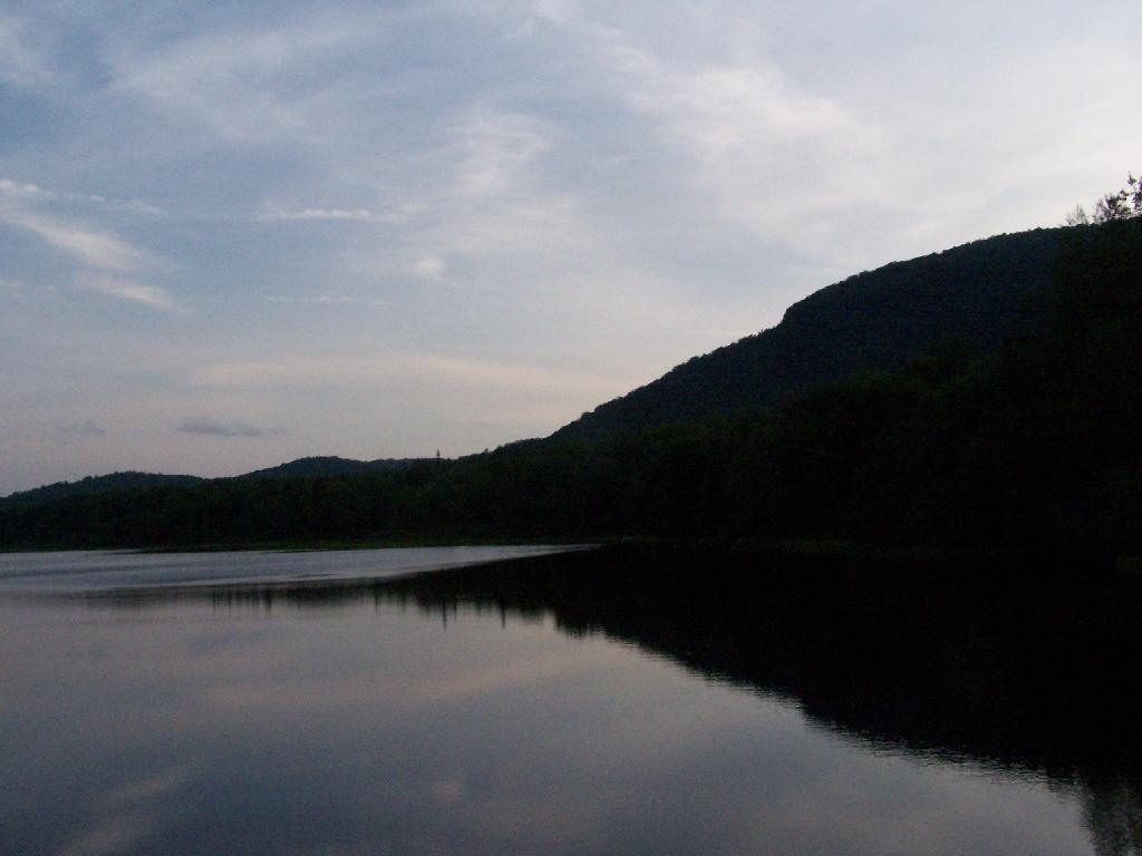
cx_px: 571
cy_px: 428
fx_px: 1254
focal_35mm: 38
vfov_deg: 37.7
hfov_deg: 49.0
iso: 400
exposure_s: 1/1600
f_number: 5.6
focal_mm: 6.3
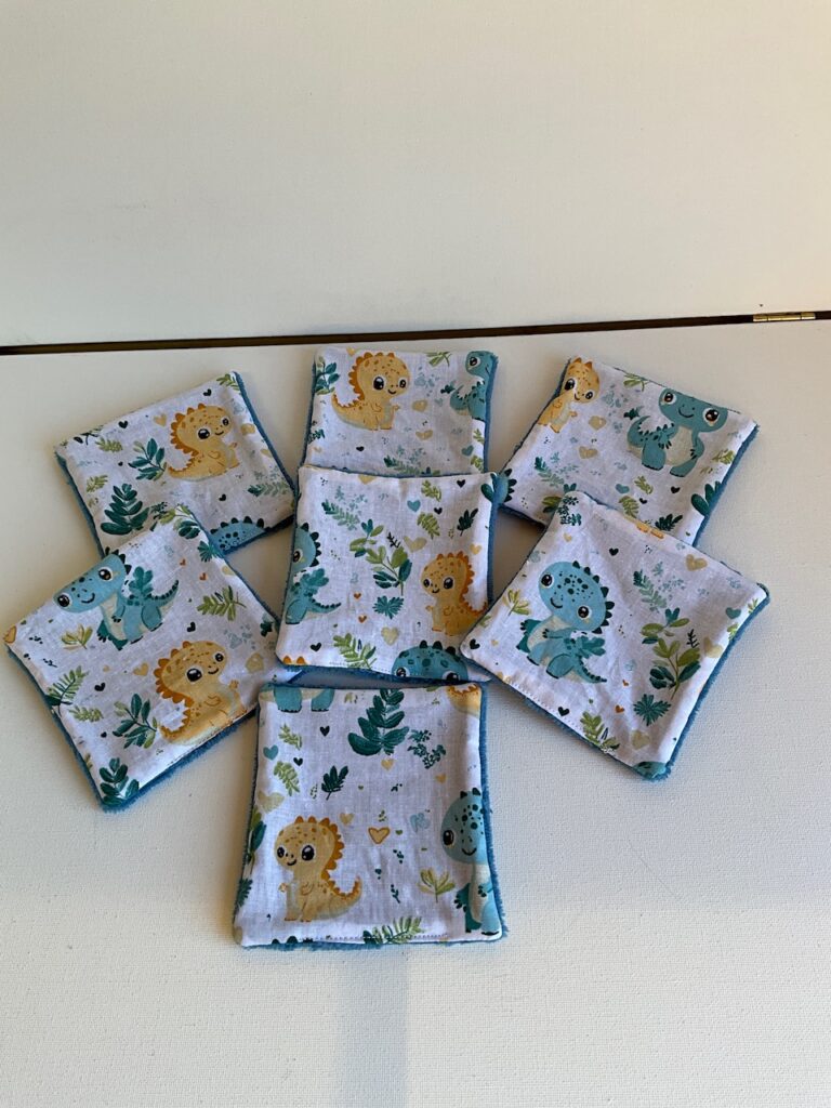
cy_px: 554
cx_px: 416
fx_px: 928
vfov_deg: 61.7
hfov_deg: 48.2
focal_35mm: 29
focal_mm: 3
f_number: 1.8
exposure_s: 1/143
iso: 20
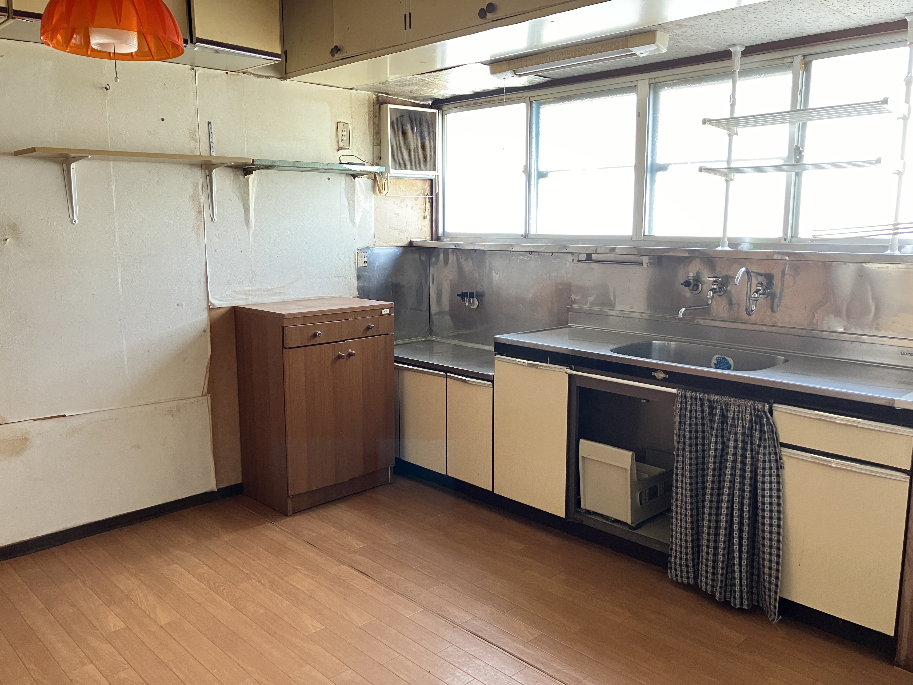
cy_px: 342
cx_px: 456
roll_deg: +0.1
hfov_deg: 63.4
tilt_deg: -8.7
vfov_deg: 49.7
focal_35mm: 28
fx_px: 739
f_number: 1.8
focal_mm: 3.99
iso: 400
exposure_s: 1/30
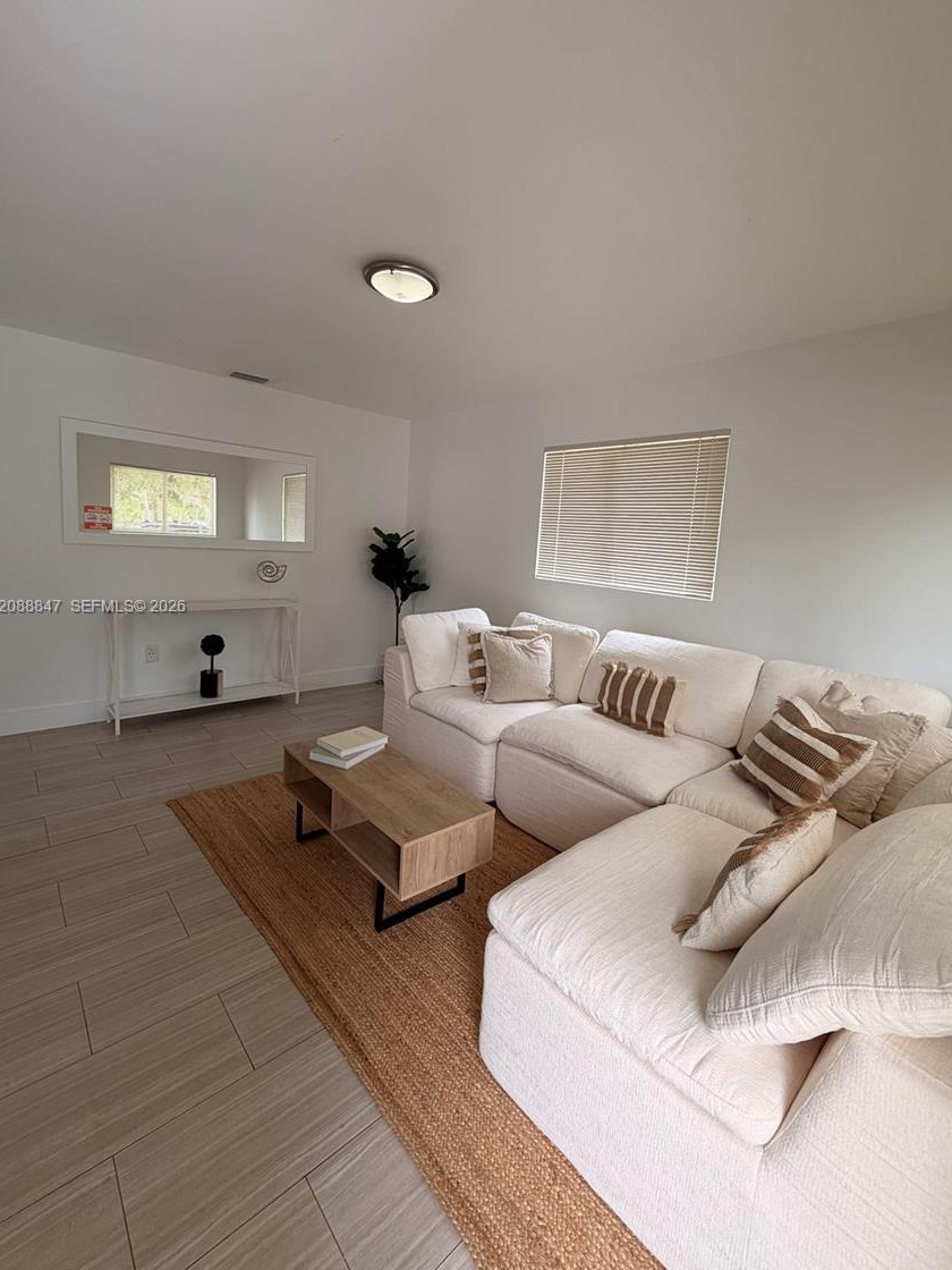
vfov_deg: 98.1
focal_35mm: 15
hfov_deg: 81.7
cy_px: 608
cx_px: 486
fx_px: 550
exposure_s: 1/121
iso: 80
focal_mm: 2.22
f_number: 2.2
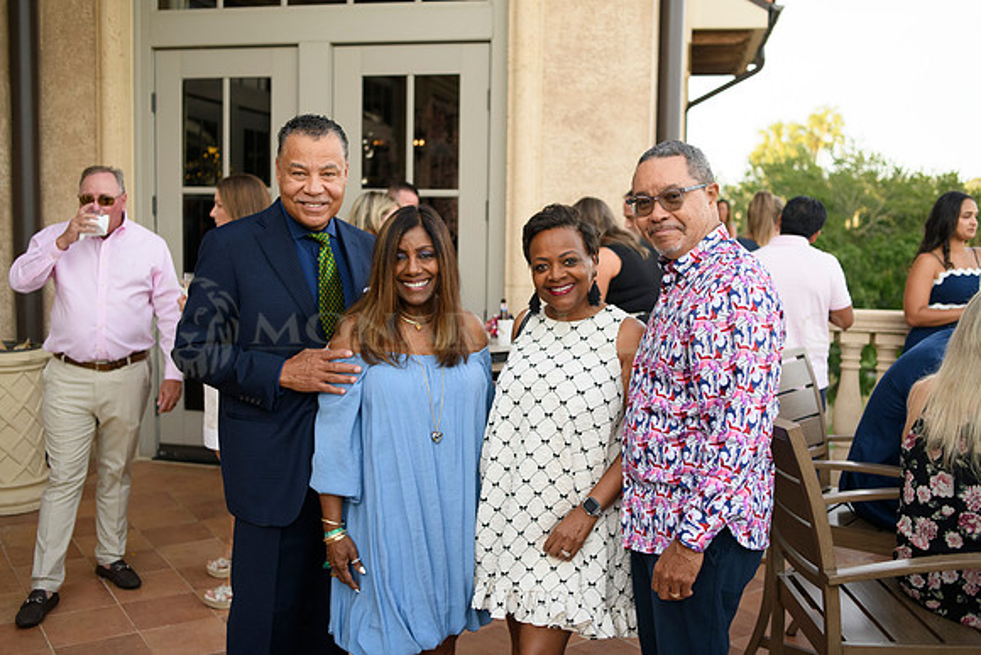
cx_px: 490
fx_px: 954
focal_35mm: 35
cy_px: 328
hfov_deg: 54.4
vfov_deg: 37.9
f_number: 2.8
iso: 1000
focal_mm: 35
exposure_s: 1/2000
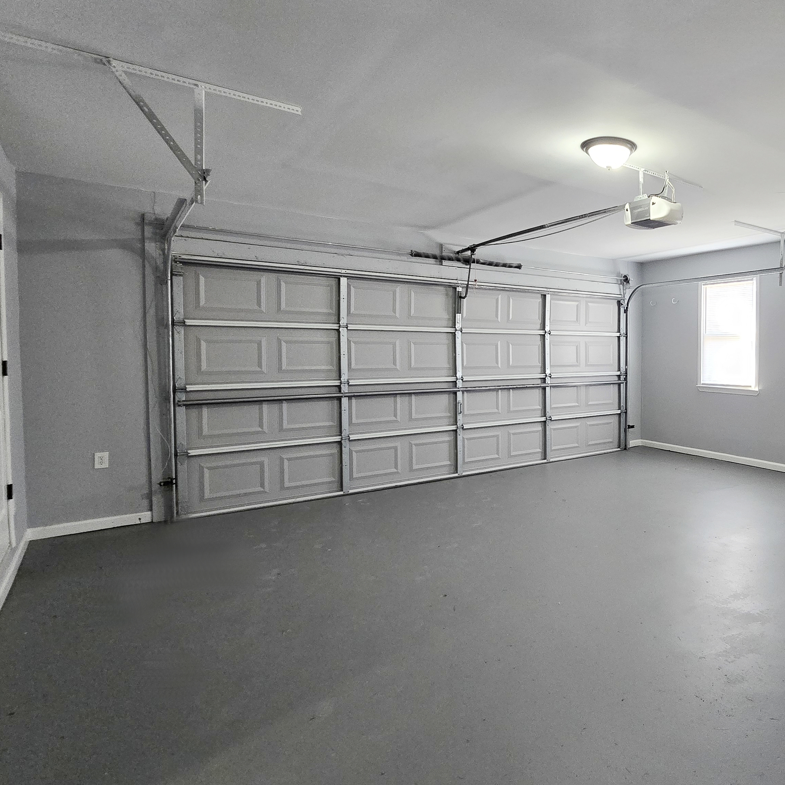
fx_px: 513
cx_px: 632
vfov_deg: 74.7
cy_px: 368
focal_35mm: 20
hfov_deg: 67.5
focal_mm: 2.2
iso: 200
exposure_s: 1/60
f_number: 2.2
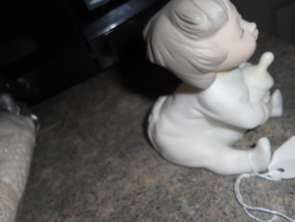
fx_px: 281
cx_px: 147
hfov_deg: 55.4
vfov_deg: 42.9
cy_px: 110
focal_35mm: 33
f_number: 8.8
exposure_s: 1/25
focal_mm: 5.8
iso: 80
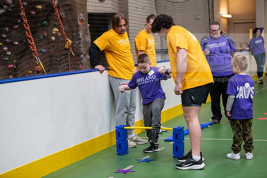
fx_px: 608
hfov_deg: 24.8
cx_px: 134
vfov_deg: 16.7
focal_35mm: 82
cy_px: 89
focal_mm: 82
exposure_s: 1/200
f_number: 3.2
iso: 3200
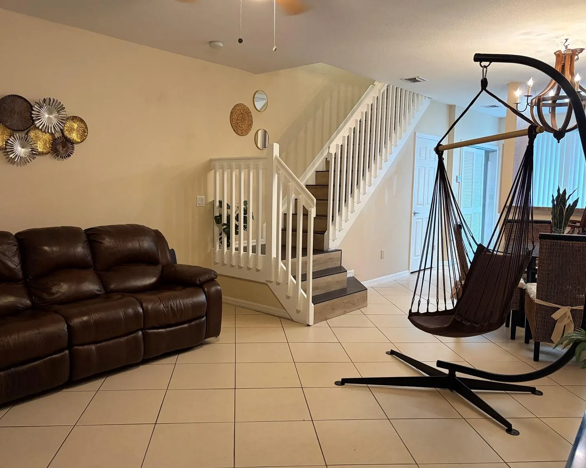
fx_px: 486
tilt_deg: -4.6
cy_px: 230
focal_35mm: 28
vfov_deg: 51.5
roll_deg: -1.0
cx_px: 267
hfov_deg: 62.1
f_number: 1.6
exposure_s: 1/60
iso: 400
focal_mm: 5.96
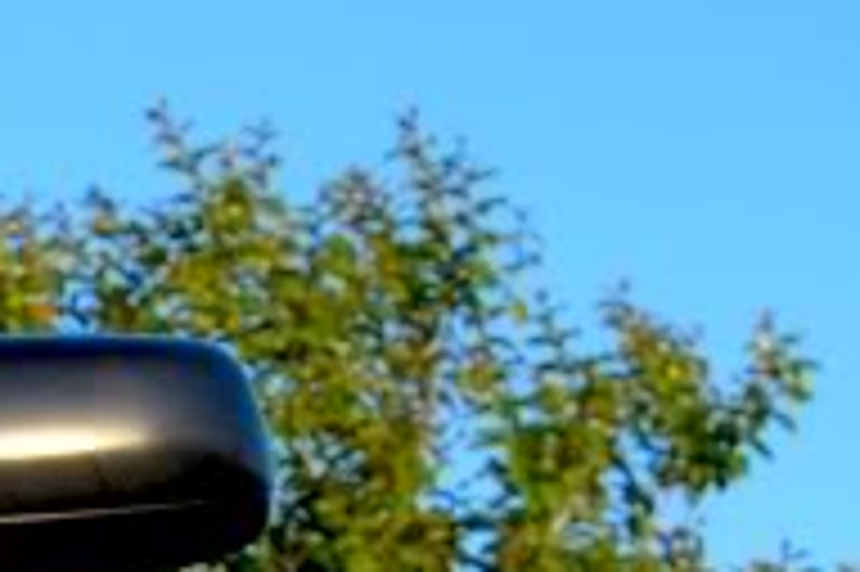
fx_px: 5959
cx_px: -410
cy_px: 1263
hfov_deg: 8.1
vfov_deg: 5.4
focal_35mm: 250
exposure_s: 1/400
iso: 200
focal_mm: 31
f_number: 10
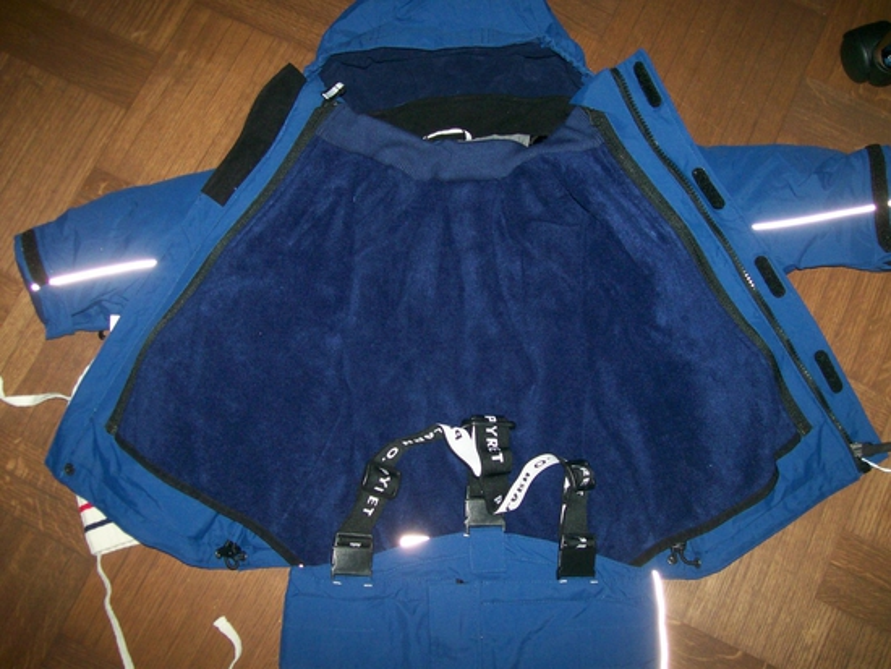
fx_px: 927
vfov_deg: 39.7
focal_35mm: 36
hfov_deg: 51.3
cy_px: 334
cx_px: 446
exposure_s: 1/64
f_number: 2.7
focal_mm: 6
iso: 140
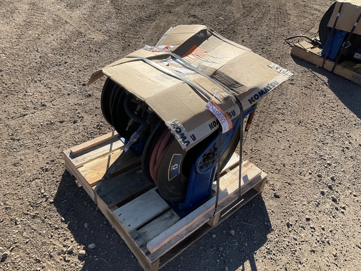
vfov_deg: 48.2
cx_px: 180
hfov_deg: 61.7
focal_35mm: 29
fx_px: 302
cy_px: 136
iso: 25
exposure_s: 1/1076
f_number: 1.8
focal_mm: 3
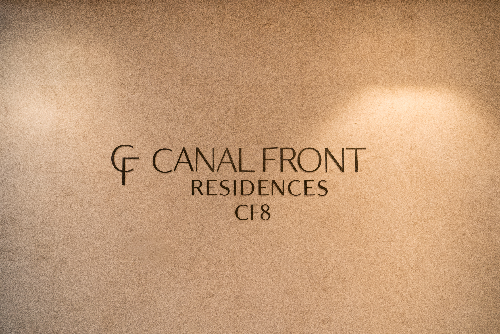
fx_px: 195
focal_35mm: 14
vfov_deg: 81.3
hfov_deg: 104.2
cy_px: 167
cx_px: 250
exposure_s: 1/640
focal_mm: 14
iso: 25600
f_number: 5.6
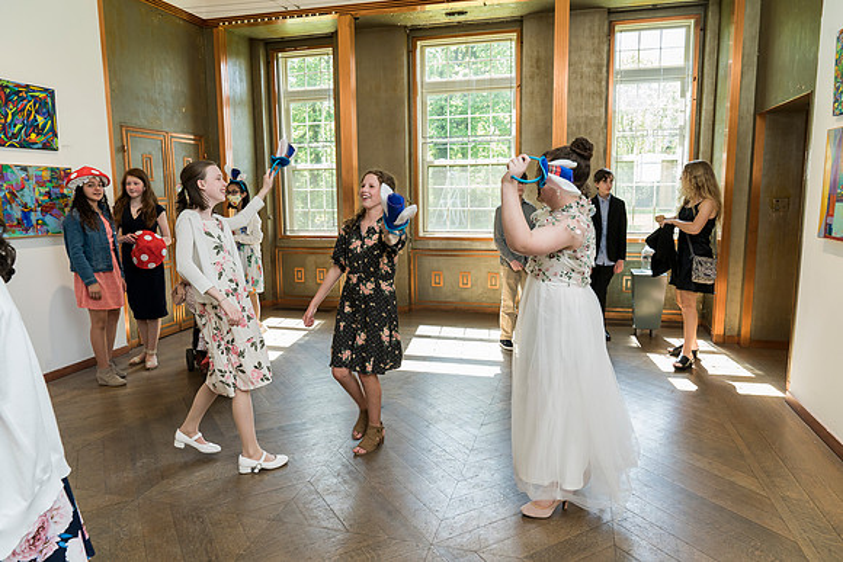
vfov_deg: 53.2
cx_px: 422
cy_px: 281
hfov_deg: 73.7
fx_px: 562
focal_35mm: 24
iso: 1250
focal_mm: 24
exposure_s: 1/125
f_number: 5
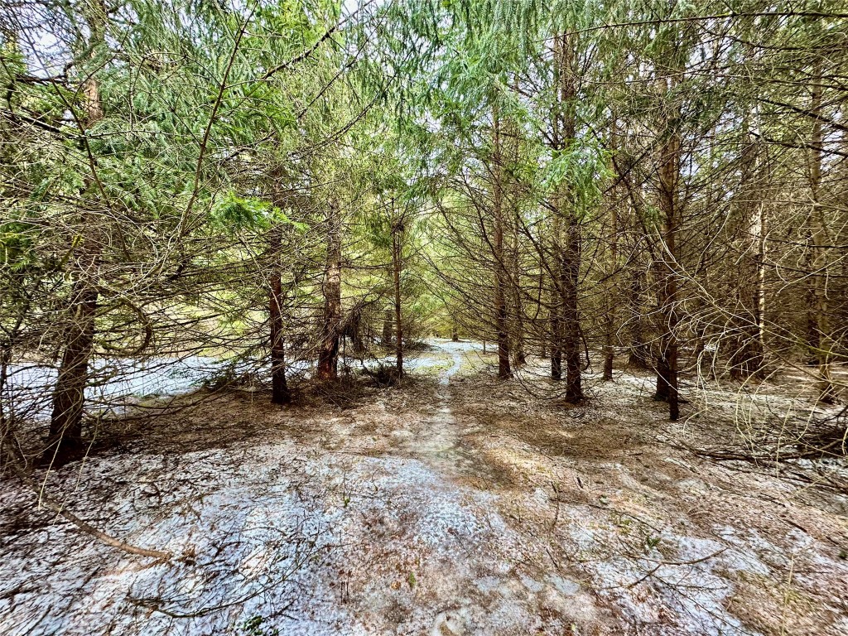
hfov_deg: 102.1
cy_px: 318
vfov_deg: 85.7
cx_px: 424
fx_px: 343
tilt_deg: -0.6
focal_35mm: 14
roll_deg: +0.3
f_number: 2.2
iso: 125
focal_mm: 2.22
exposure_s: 1/99
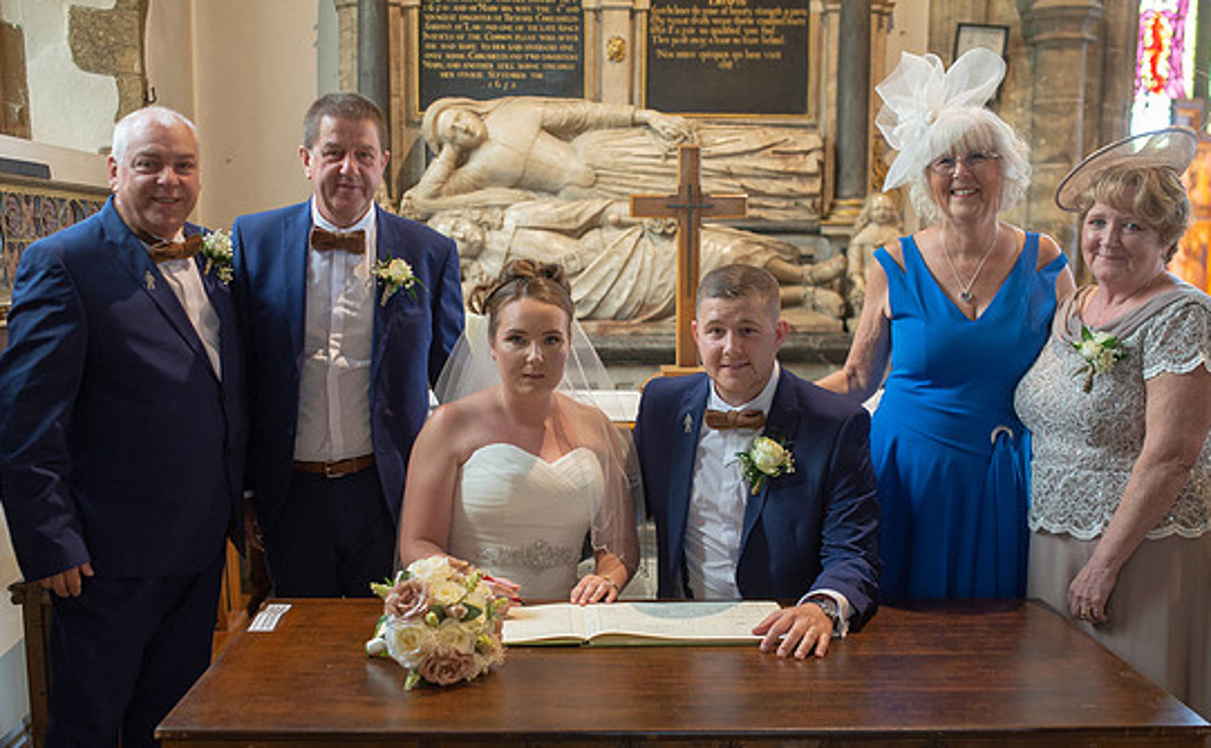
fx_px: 1414
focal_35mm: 43
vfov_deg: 29.6
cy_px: 432
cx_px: 561
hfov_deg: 46.3
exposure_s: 1/100
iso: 800
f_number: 2.8
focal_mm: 35
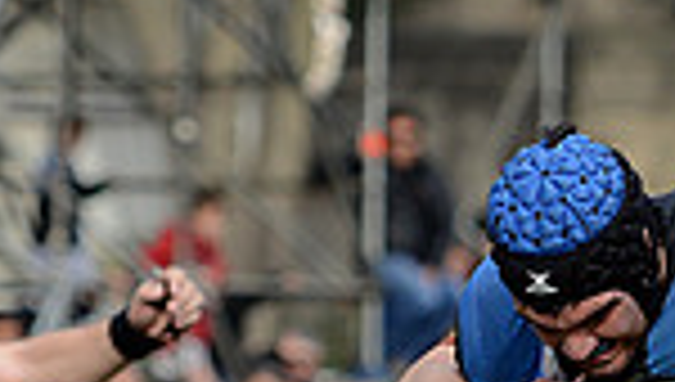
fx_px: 8409
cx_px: 1184
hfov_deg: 4.6
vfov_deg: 2.6
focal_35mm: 469
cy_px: 811
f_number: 2.8
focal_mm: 116
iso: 320
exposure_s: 1/1000
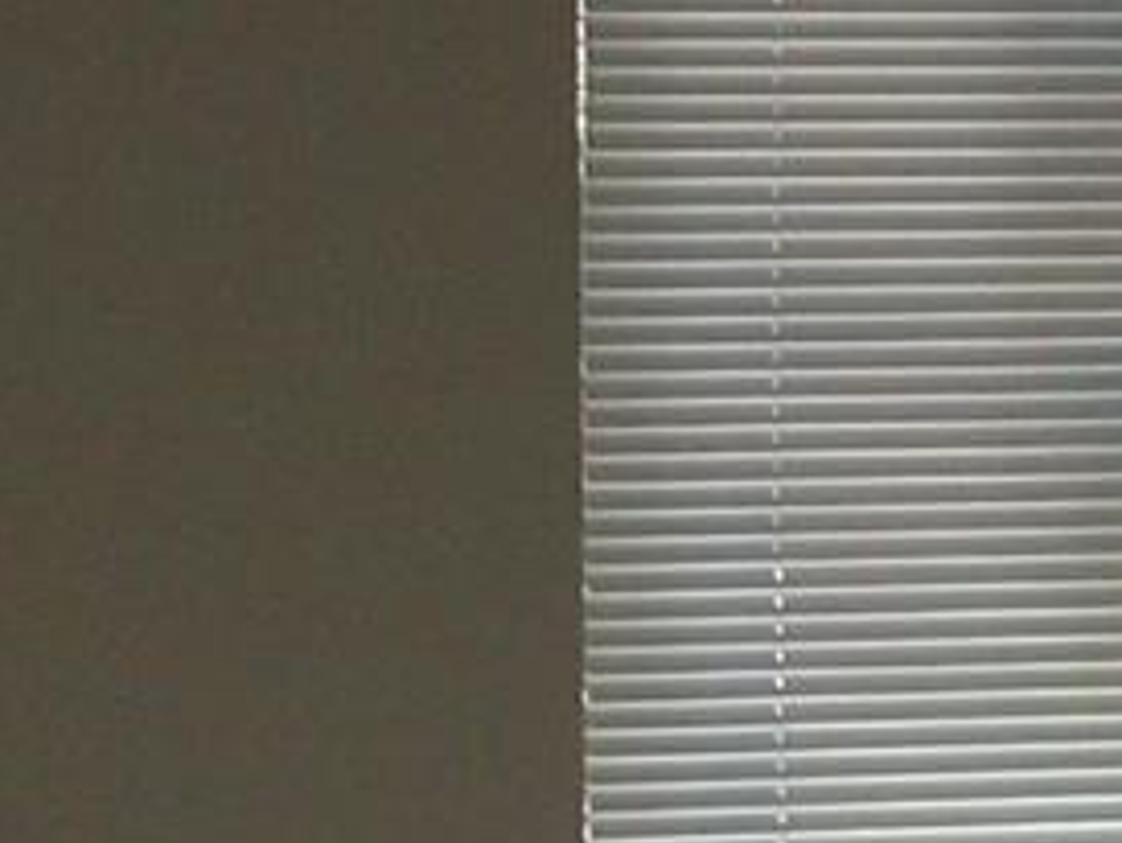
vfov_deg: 6.0
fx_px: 8009
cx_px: 567
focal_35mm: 247
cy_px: 1061
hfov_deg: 8.0
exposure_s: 1/103
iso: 80
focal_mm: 7.46
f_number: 3.1
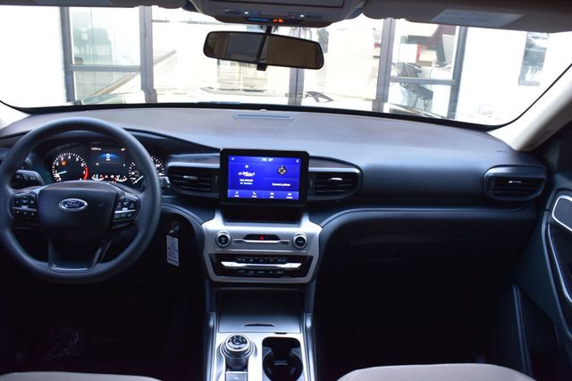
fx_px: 524
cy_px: 190
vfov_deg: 39.9
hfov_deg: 57.2
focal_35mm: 33
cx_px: 286
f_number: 6.3
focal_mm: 22
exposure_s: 1/15
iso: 720
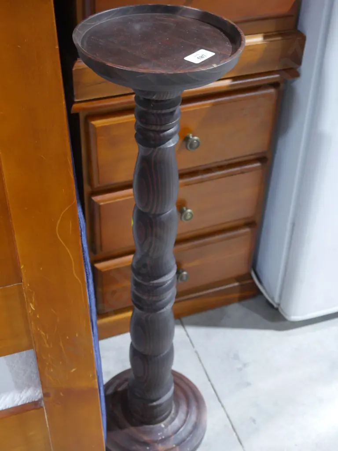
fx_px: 625
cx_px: 169
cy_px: 226
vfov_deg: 39.7
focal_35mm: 48
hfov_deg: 30.3
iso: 2000
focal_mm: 24
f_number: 5.2
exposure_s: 1/60
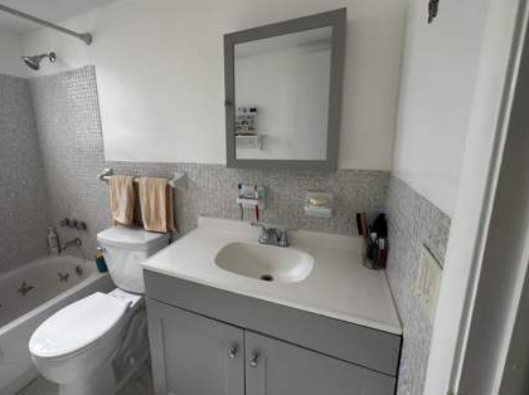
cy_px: 182
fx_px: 244
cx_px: 238
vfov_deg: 77.9
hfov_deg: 94.3
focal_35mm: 16
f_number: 2.2
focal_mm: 2.22
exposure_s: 1/143
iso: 40
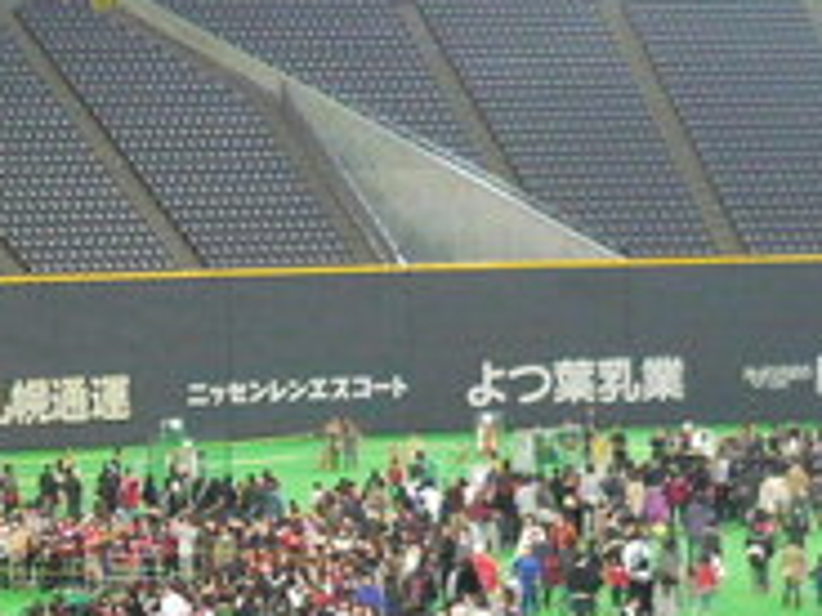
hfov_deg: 12.2
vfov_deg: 9.2
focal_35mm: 160
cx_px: -76
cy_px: 609
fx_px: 3799
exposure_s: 1/30
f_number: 3
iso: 400
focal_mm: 7.2
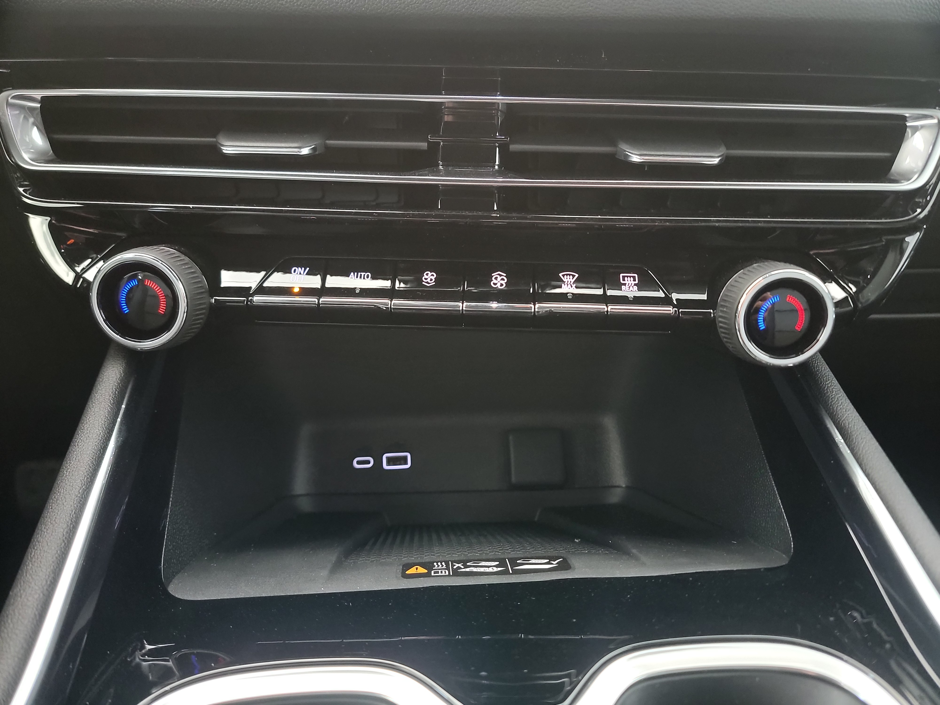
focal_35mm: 24
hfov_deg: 71.6
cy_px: 352
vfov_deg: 56.8
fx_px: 652
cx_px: 470
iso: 400
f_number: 1.8
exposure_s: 1/9.99
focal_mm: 6.7
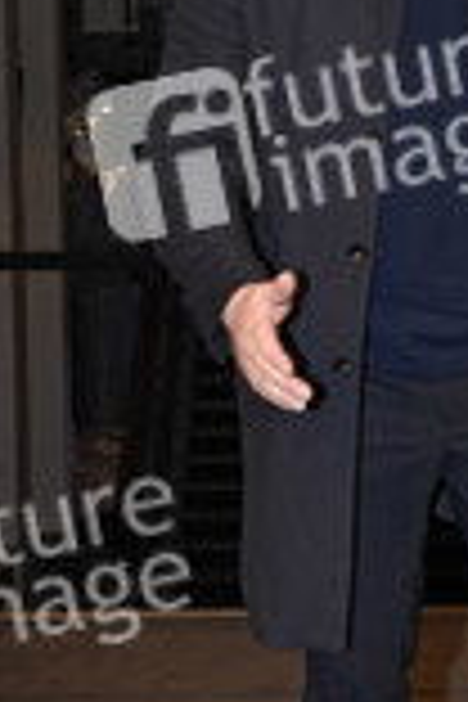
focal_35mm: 134
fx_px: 2618
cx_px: 450
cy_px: 360
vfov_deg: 15.3
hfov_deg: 10.1
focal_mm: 35
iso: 800
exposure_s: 1/80
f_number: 6.3
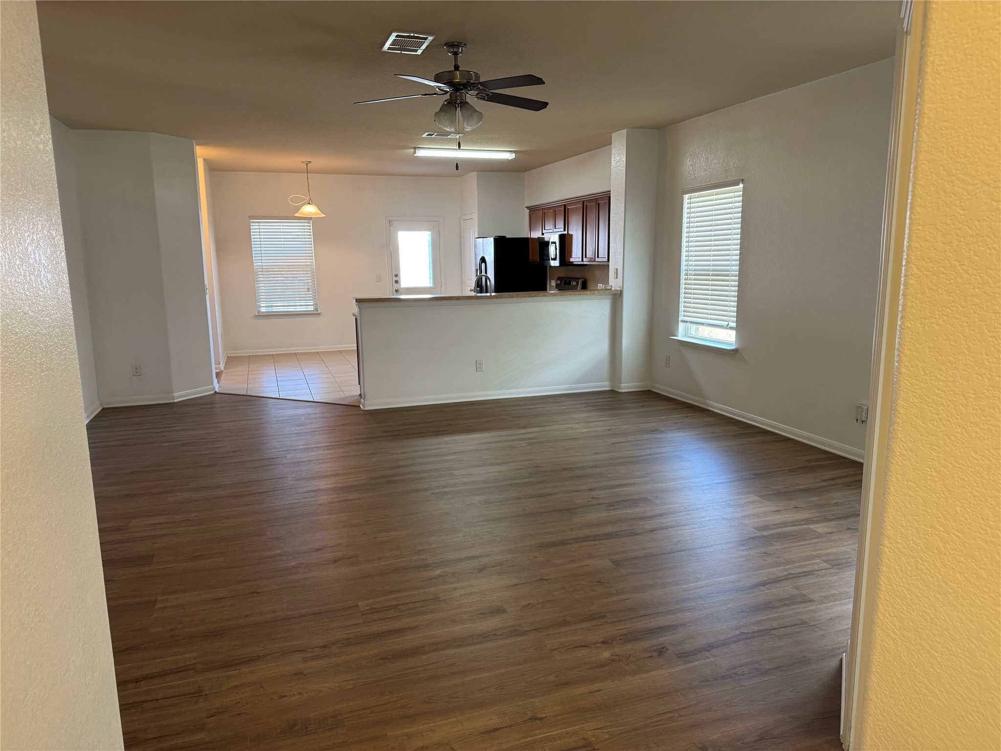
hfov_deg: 71.6
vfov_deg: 56.8
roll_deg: +0.2
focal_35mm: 24
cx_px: 500
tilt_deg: -10.5
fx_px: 694
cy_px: 376
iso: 200
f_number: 1.78
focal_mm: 6.76
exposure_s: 1/60
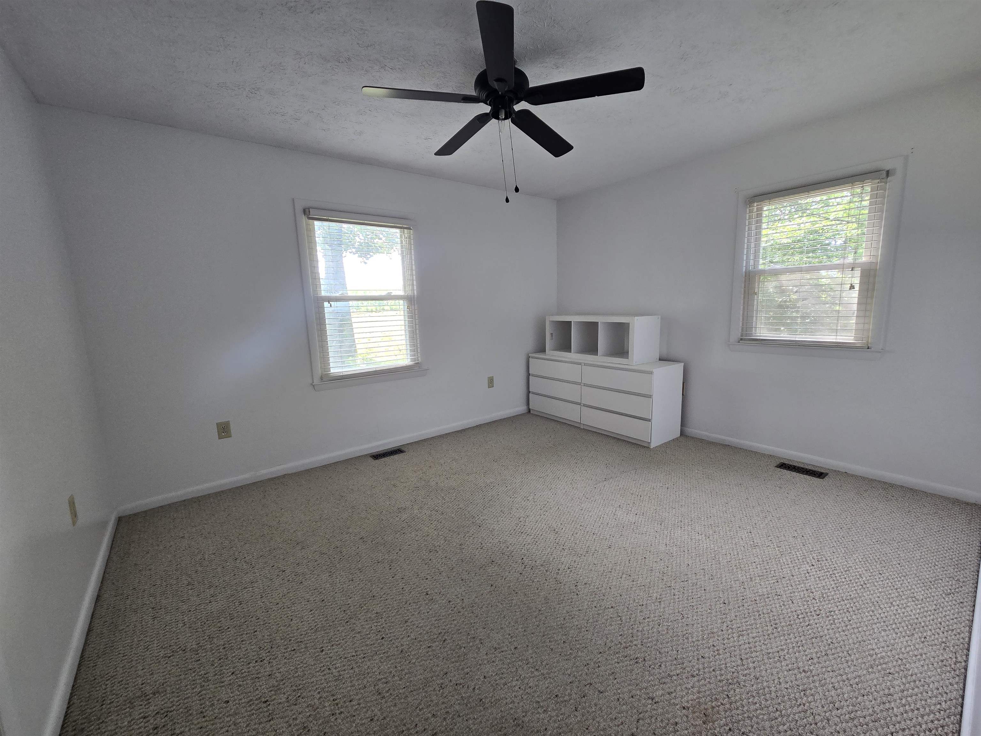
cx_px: 490
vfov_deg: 89.9
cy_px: 368
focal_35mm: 13
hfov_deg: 106.2
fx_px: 368
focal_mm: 2.2
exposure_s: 1/60
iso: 160
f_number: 2.2
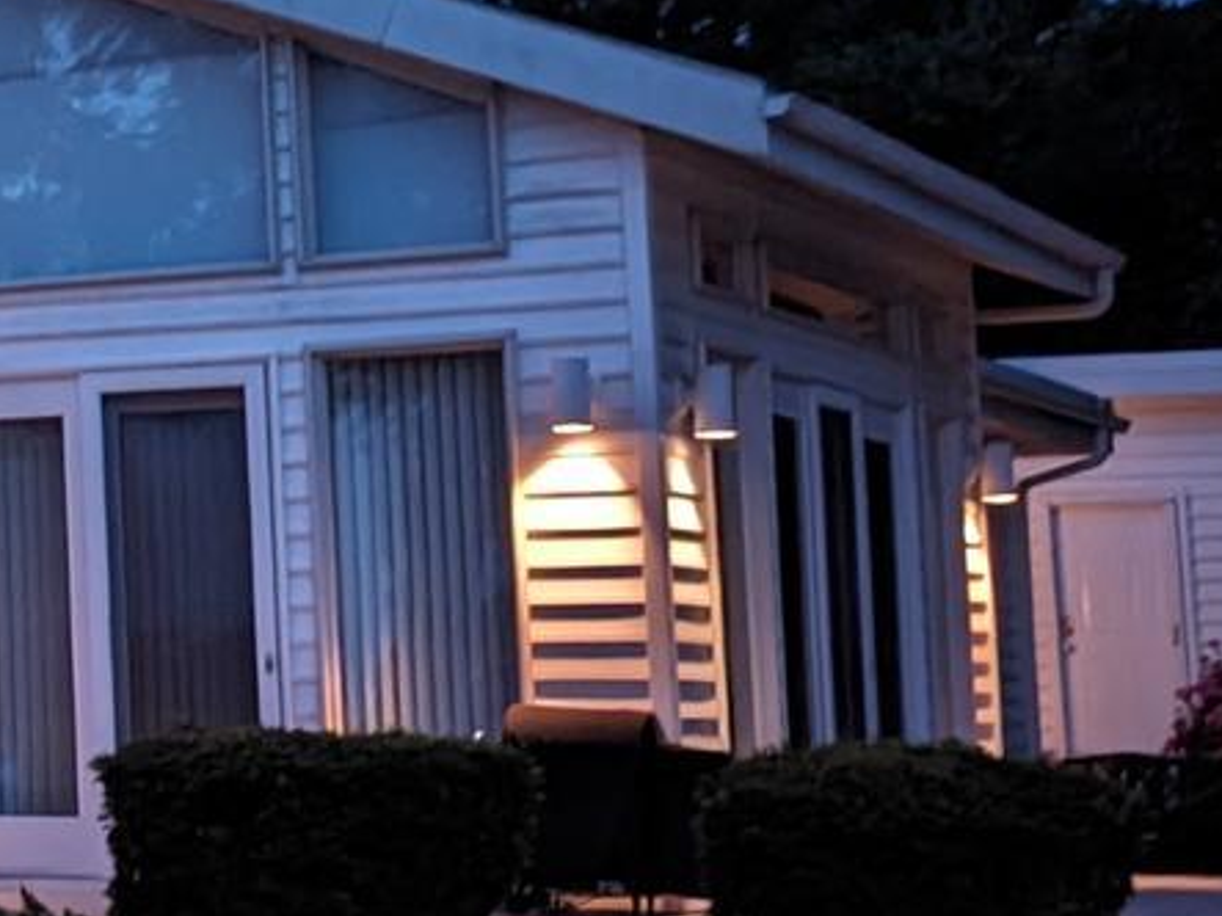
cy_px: 196
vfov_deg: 13.3
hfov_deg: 15.5
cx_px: -910
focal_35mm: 111
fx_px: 3917
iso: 1531
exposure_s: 1/15
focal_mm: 6.81
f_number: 1.85
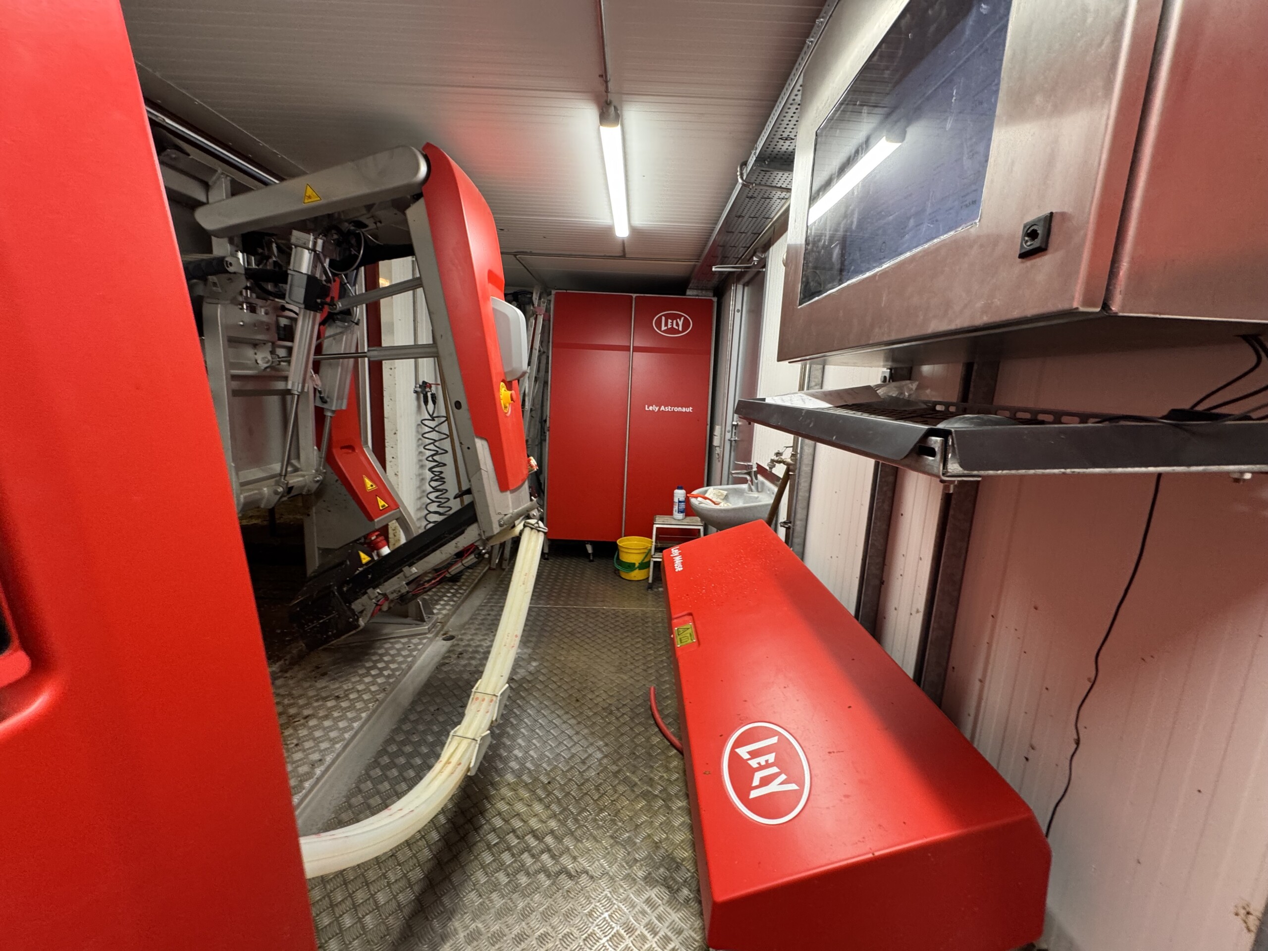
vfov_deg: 85.7
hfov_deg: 102.1
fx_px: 513
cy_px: 476
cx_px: 634
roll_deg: -3.4
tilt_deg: -9.5
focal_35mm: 14
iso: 200
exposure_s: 1/50
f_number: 2.2
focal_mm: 2.22
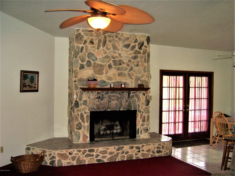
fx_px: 244
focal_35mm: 36
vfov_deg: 39.7
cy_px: 88
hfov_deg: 51.4
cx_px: 118
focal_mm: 6
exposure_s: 1/60
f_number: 3
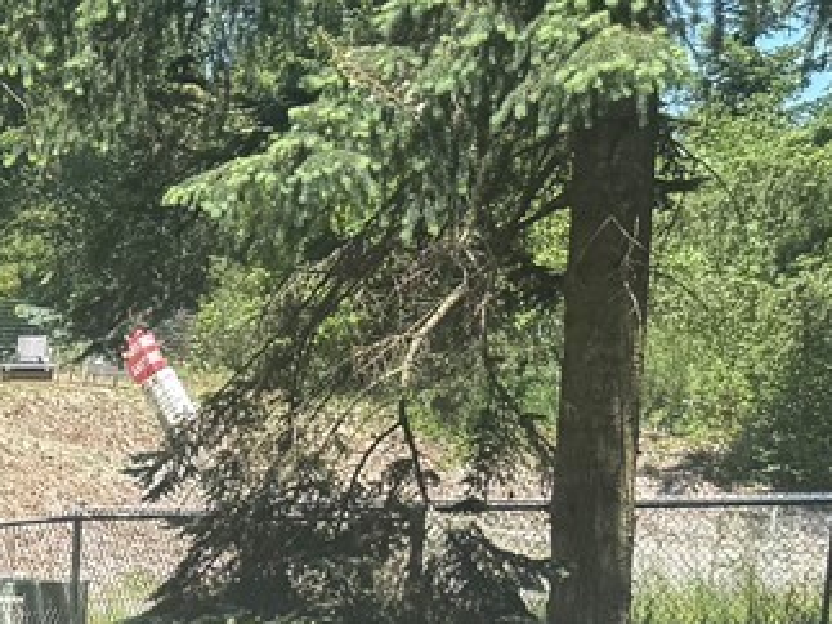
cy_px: 1191
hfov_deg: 14.9
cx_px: -546
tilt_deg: -13.1
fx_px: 2859
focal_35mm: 119
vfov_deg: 11.4
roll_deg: -1.0
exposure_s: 1/1493
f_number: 1.78
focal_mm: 6.76
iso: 80
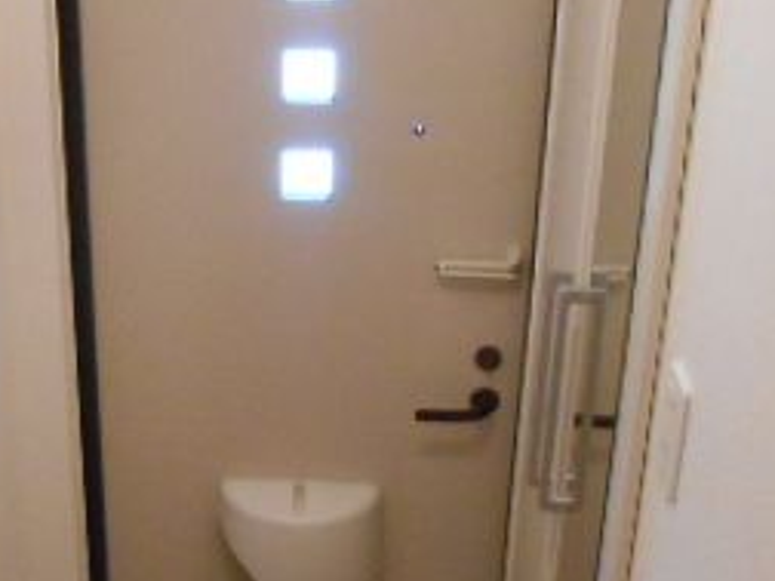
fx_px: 1478
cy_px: 412
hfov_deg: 28.8
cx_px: 163
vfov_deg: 22.1
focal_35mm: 66
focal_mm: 4.6
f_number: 3.5
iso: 800
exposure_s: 1/25
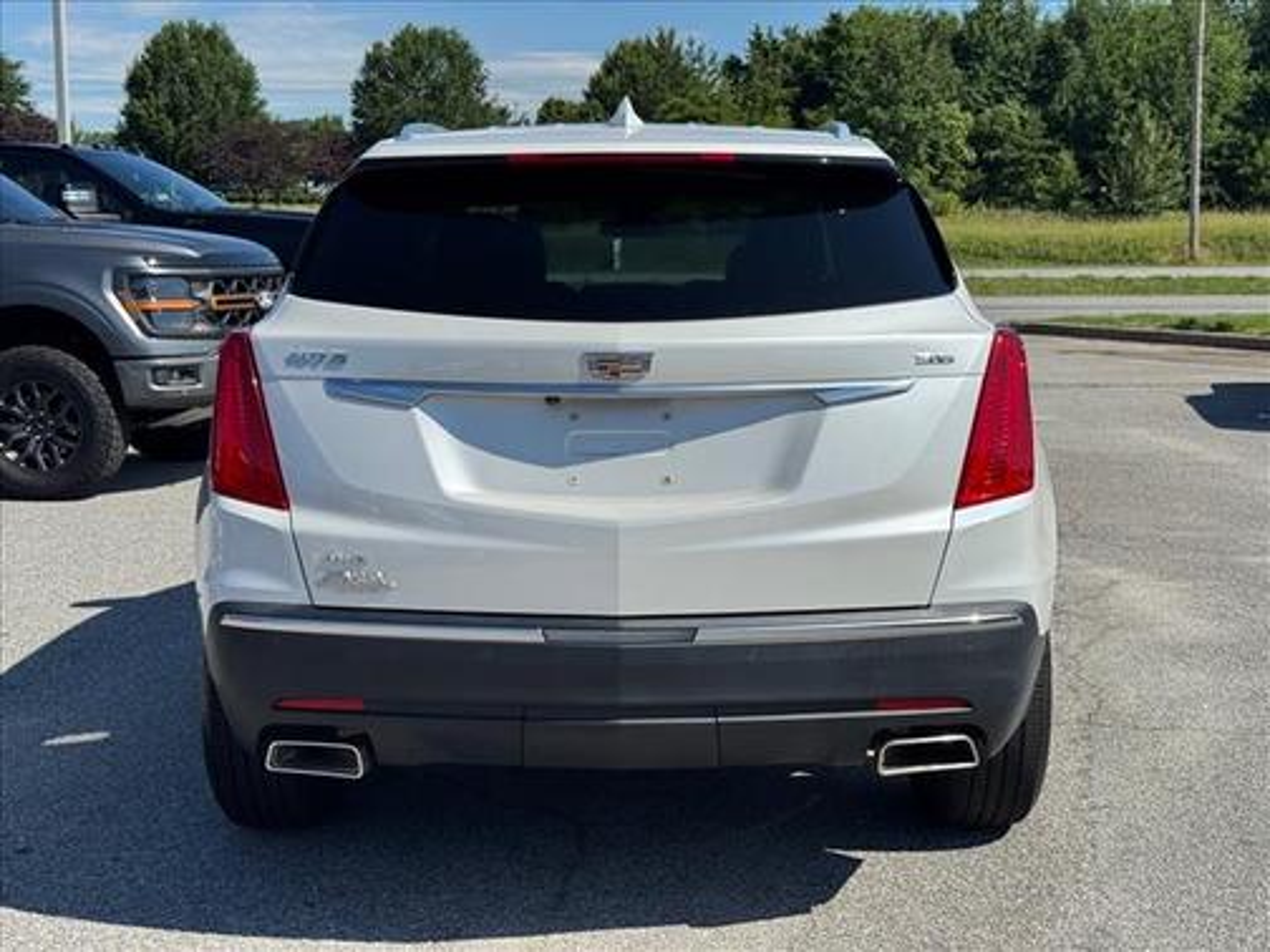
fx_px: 1761
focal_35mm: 48
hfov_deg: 39.7
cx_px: 635
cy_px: 476
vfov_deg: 30.3
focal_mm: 6.76
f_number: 1.78
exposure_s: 1/7092
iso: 64
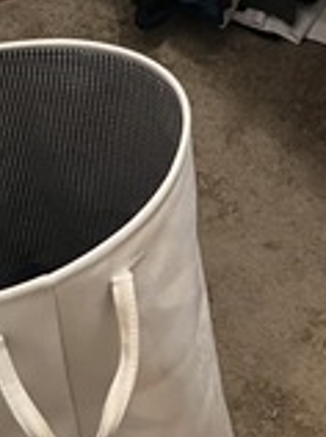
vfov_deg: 14.9
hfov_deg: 13.4
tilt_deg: -14.8
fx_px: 1385
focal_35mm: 110
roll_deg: +1.7
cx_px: 111
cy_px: -416
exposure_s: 1/60
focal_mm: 5.7
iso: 320
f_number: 1.5
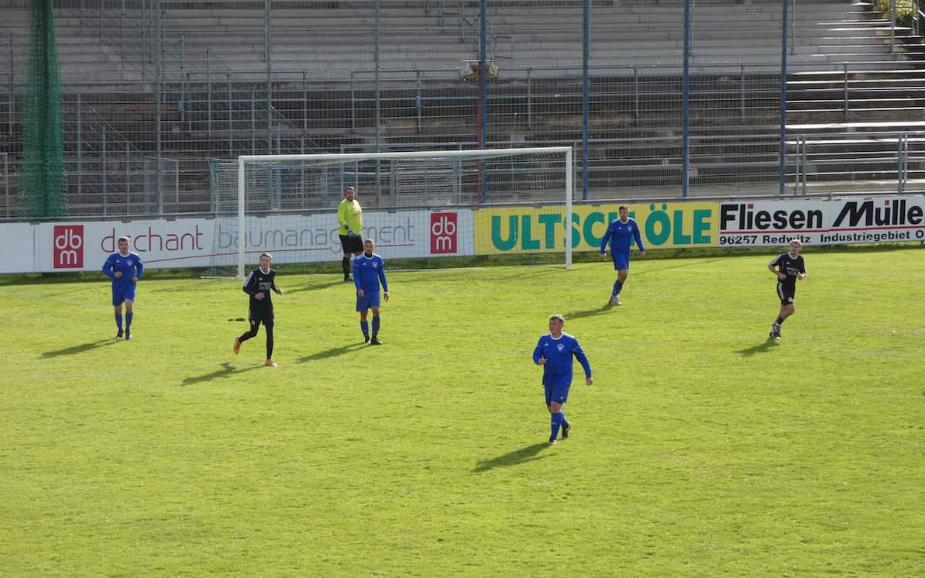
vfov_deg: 7.3
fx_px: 4537
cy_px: 245
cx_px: 464
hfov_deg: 11.6
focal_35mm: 180
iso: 125
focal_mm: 30.2
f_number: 5.5
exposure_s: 1/250
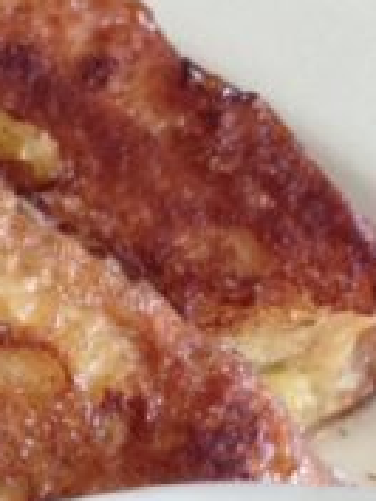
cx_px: -517
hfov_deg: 7.3
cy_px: 125
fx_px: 2763
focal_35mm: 191
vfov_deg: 10.3
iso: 160
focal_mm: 4.12
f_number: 2.4
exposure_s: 1/20
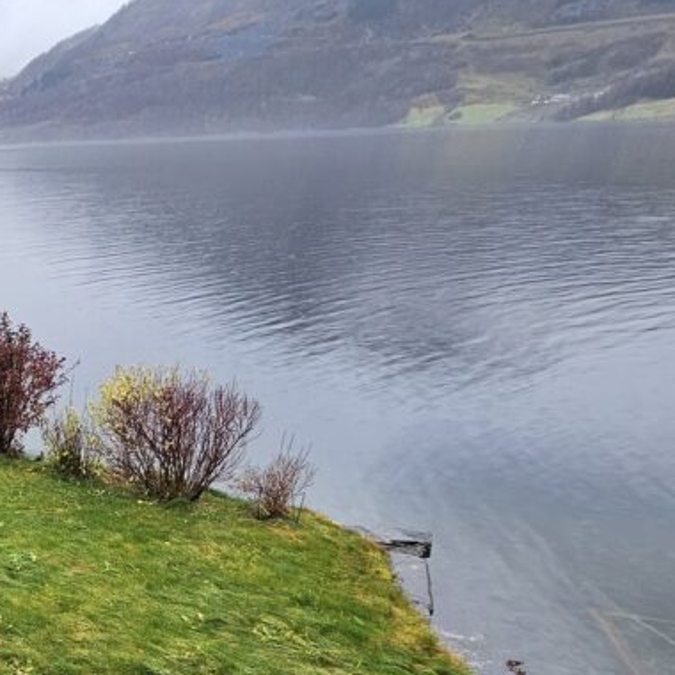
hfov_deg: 38.5
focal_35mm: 31
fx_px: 684
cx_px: -139
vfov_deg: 47.8
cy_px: 592
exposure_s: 1/120
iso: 100
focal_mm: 2.2
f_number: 2.2
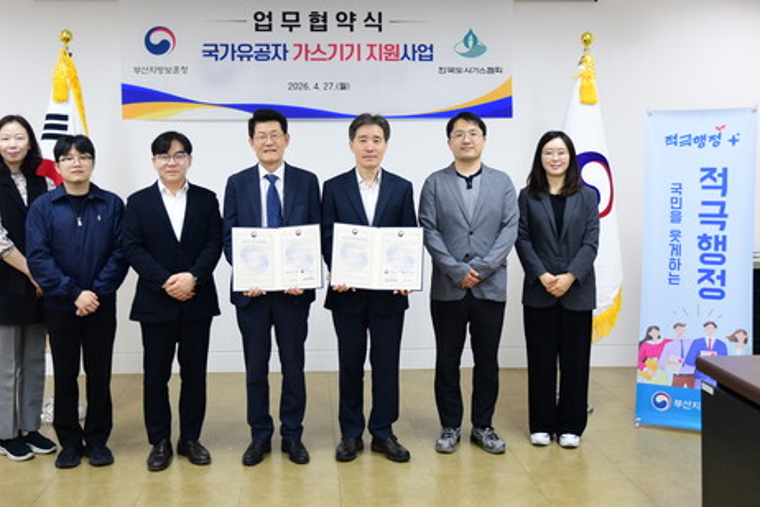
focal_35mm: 39
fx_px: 823
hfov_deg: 49.5
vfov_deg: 34.0
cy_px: 186
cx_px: 341
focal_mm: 20
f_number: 3.2
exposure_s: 1/50
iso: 400
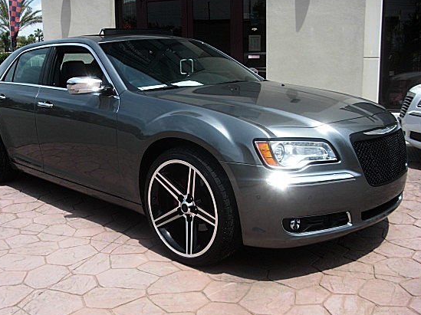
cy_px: 179
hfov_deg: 44.7
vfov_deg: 34.3
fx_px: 510
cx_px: 186
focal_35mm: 42
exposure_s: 1/640
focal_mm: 6.3
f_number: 2.8
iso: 50
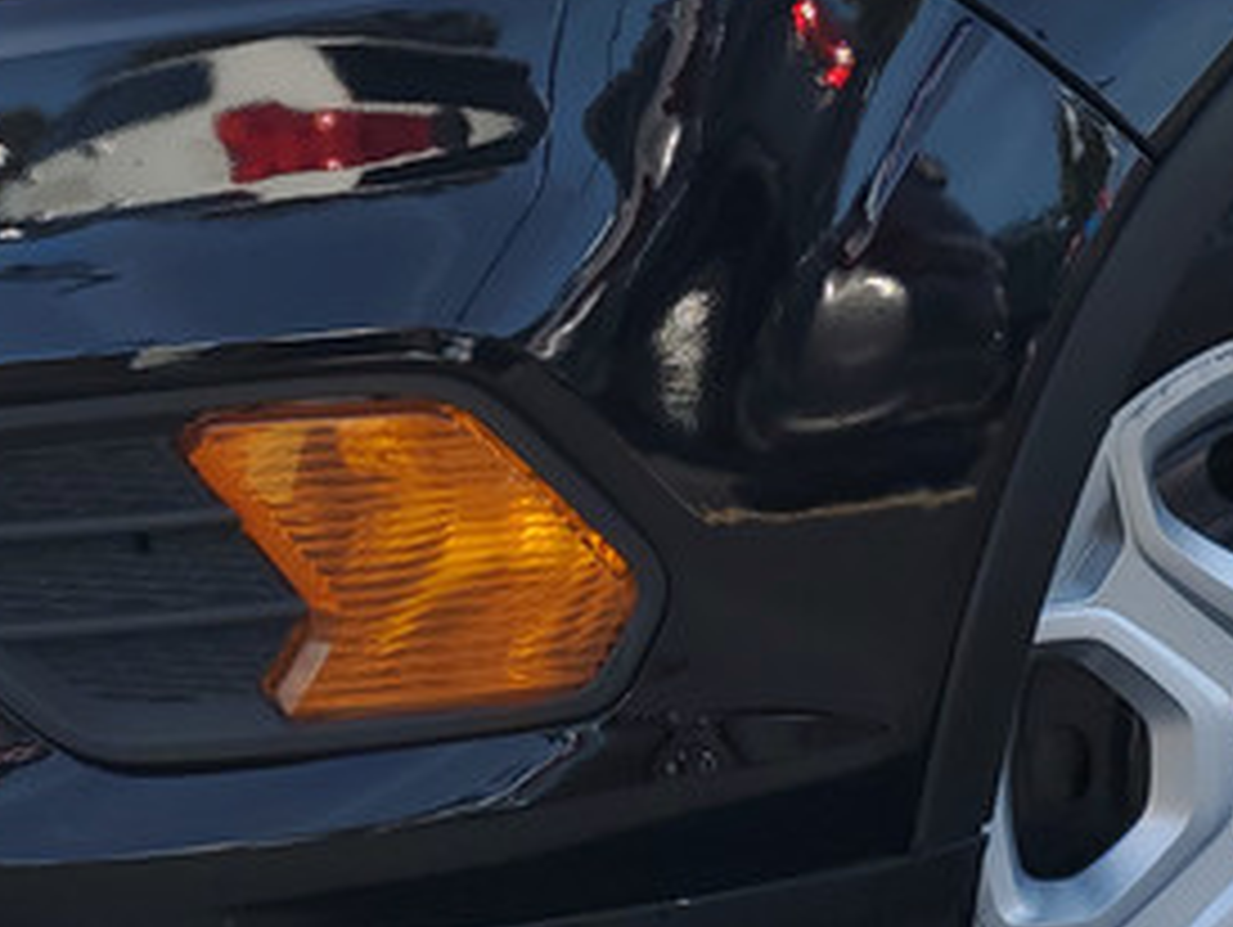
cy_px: 40
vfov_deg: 15.0
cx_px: 724
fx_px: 3458
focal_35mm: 97
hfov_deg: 20.2
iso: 50
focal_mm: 4.3
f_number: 1.5
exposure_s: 1/970
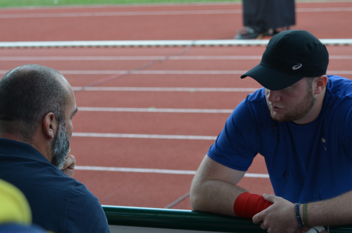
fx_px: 1025
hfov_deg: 19.5
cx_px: 176
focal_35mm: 105
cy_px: 116
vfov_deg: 13.0
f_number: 7.1
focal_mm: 70
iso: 200
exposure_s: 1/200
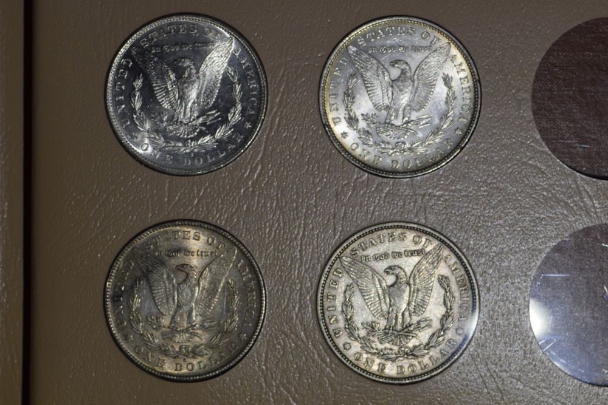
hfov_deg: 15.2
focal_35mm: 135
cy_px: 202
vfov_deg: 10.2
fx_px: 2280
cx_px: 304
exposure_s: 1/160
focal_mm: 90
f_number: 8
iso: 1600
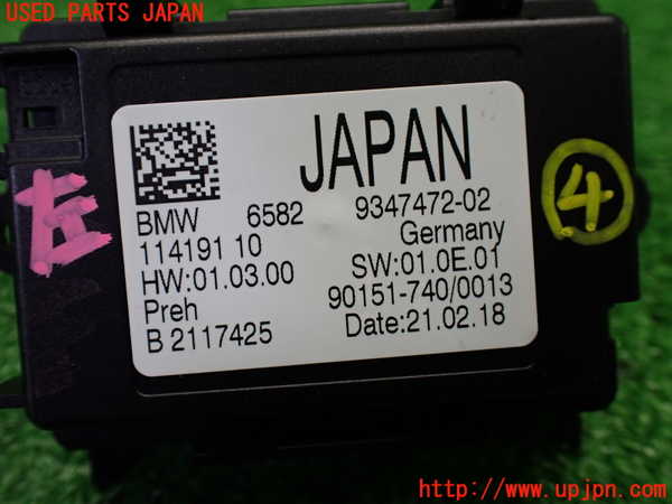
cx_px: 336
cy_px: 252
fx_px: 582
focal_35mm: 30
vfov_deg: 46.8
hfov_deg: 60.0
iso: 250
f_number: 2.3
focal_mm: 5.4
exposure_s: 1/125
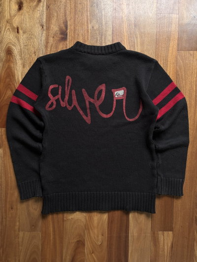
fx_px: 197
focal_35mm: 26
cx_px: 98
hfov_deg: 53.1
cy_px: 131
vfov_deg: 67.3
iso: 125
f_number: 1.6
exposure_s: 1/61
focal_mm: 5.96
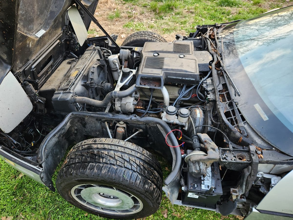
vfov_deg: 58.9
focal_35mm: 23
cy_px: 110
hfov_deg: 73.9
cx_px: 146
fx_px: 195
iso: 100
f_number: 1.8
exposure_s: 1/180
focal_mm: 5.4
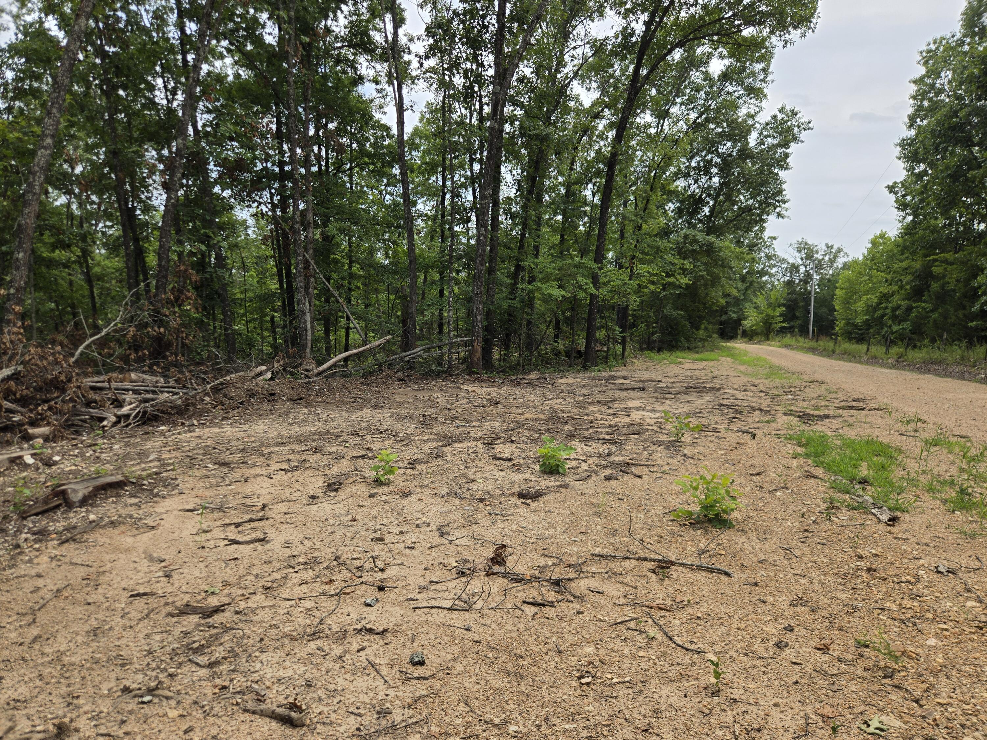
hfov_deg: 73.9
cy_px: 370
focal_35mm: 23
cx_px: 494
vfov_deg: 58.9
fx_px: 656
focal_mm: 5.4
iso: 25
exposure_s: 1/1205
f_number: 1.8
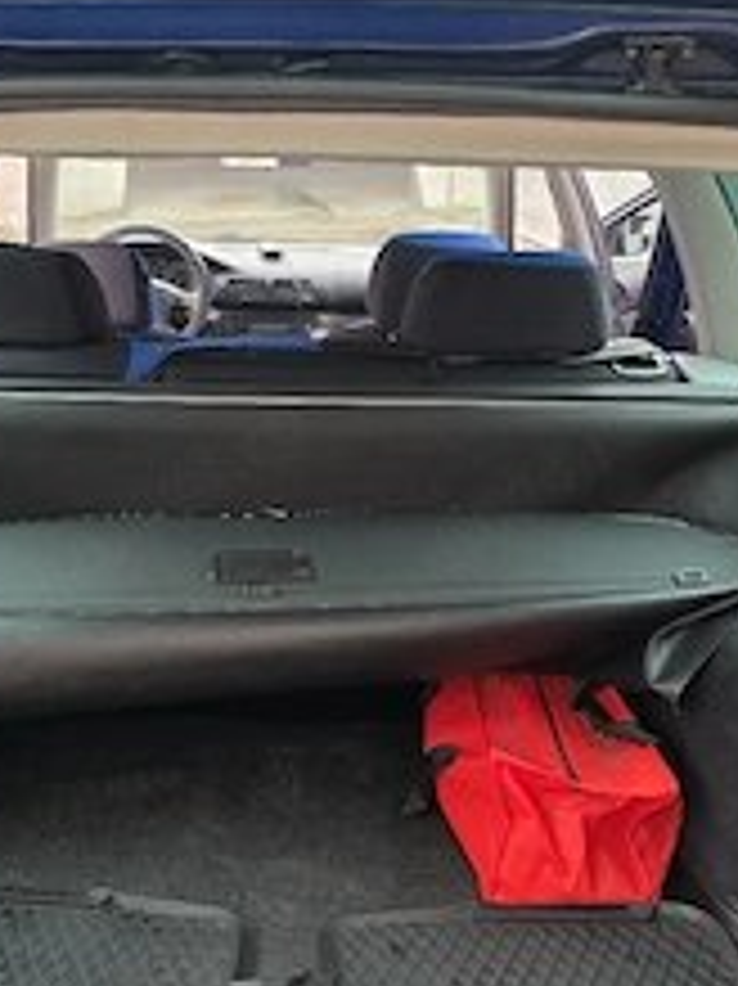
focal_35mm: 42
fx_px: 1195
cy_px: 567
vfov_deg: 44.7
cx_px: 248
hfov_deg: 34.0
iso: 250
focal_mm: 6.3
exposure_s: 1/101
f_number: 1.7
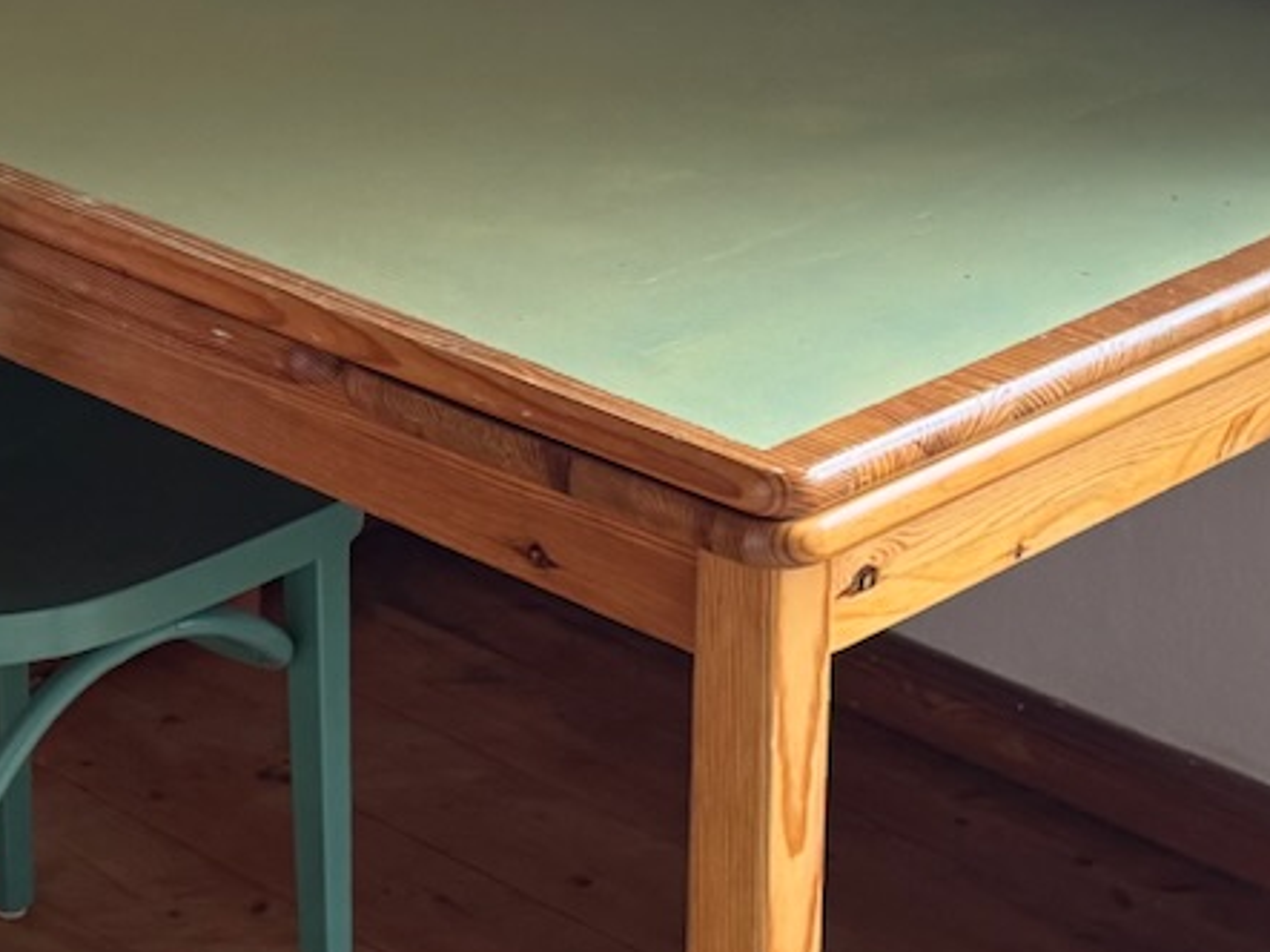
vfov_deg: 13.2
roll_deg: +0.2
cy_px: 123
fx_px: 4071
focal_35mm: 111
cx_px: 14
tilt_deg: -18.2
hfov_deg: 17.3
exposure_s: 1/121
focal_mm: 6.76
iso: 160
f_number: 1.78
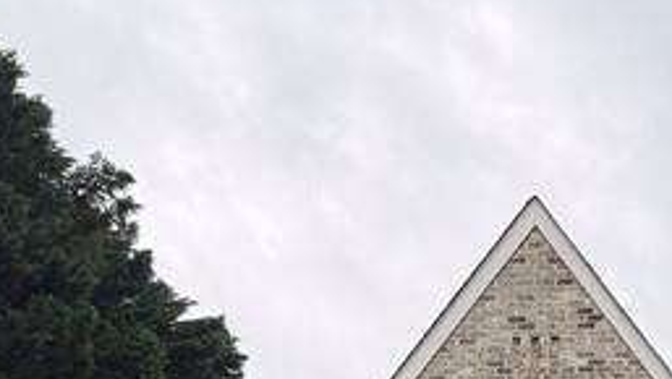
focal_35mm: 104
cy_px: 933
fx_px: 1855
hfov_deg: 18.5
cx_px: 973
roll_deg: +0.8
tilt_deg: +3.9
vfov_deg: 10.1
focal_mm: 6.76
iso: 80
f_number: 1.78
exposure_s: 1/1770
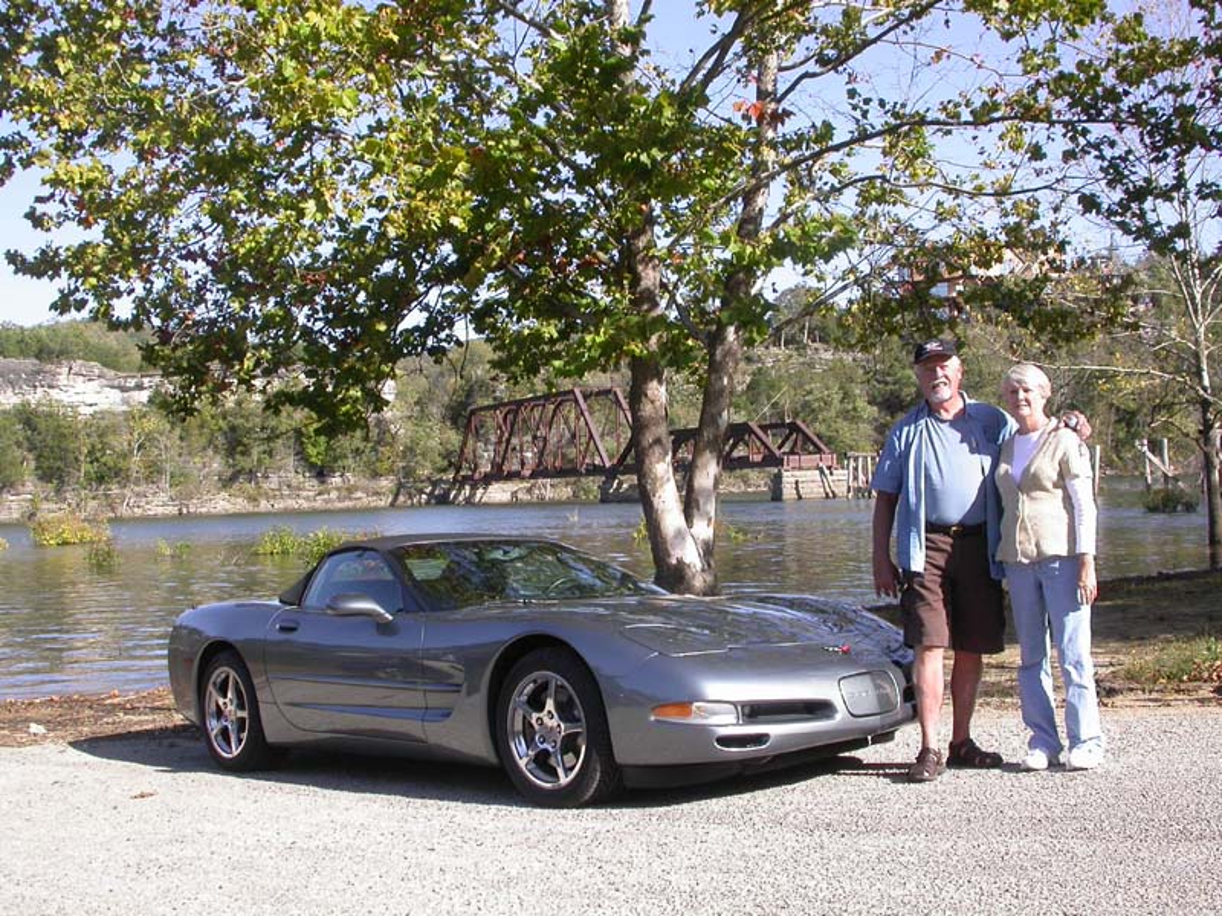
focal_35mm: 38
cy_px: 458
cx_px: 611
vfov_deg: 37.7
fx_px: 1341
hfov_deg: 49.0
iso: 100
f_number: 6
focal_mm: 7.85
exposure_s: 1/219
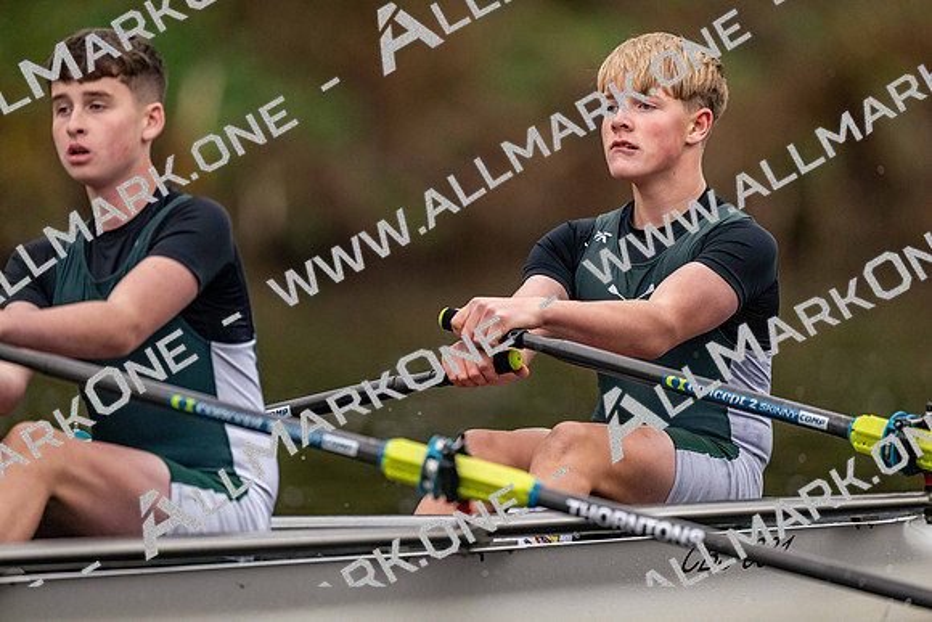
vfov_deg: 2.3
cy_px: 311
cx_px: 466
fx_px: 15536
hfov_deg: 3.4
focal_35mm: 600
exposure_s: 1/2500
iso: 3600
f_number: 4
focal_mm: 600
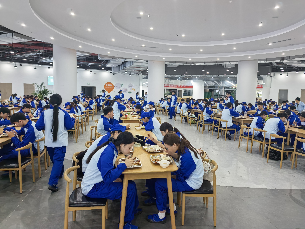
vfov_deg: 56.8
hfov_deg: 71.6
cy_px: 114
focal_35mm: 24
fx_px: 211
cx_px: 152
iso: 800
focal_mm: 6.98
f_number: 1.4
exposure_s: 1/527
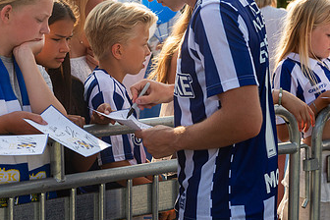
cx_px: 121
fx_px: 1109
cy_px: 124
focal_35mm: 121
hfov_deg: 16.9
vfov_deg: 11.3
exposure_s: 1/1600
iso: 500
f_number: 4
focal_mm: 70
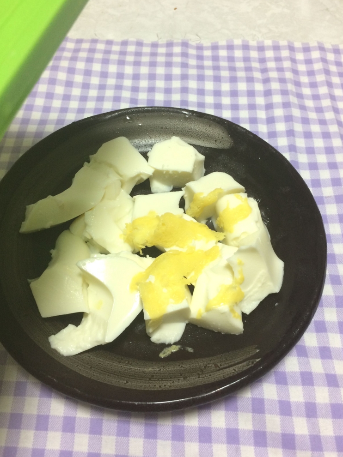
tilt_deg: -58.6
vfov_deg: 60.0
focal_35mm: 30
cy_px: 228
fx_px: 397
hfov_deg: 46.8
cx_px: 173
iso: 125
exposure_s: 1/33
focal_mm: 4.15
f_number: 2.2
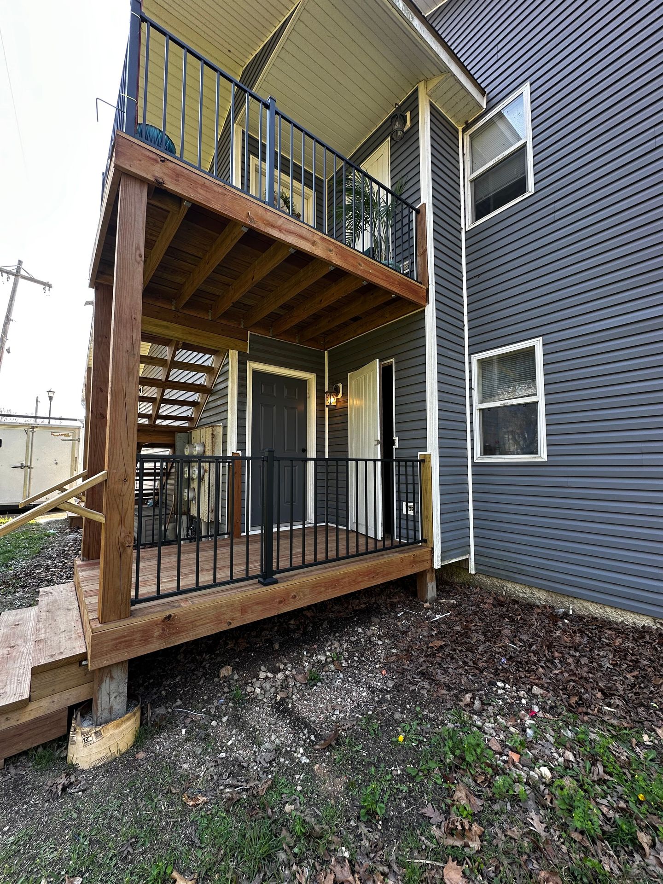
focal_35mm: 14
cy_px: 442
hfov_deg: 85.7
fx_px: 358
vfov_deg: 102.1
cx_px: 332
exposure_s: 1/145
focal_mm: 2.22
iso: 40
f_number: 2.2
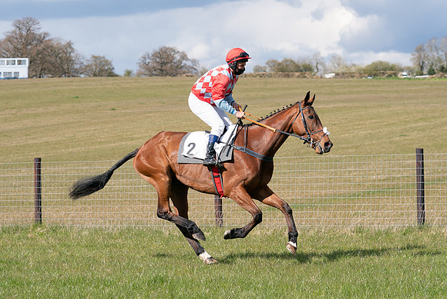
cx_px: 224
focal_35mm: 135
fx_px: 1677
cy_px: 150
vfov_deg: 10.2
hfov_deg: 15.2
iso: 400
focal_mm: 90
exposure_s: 1/2000
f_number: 5
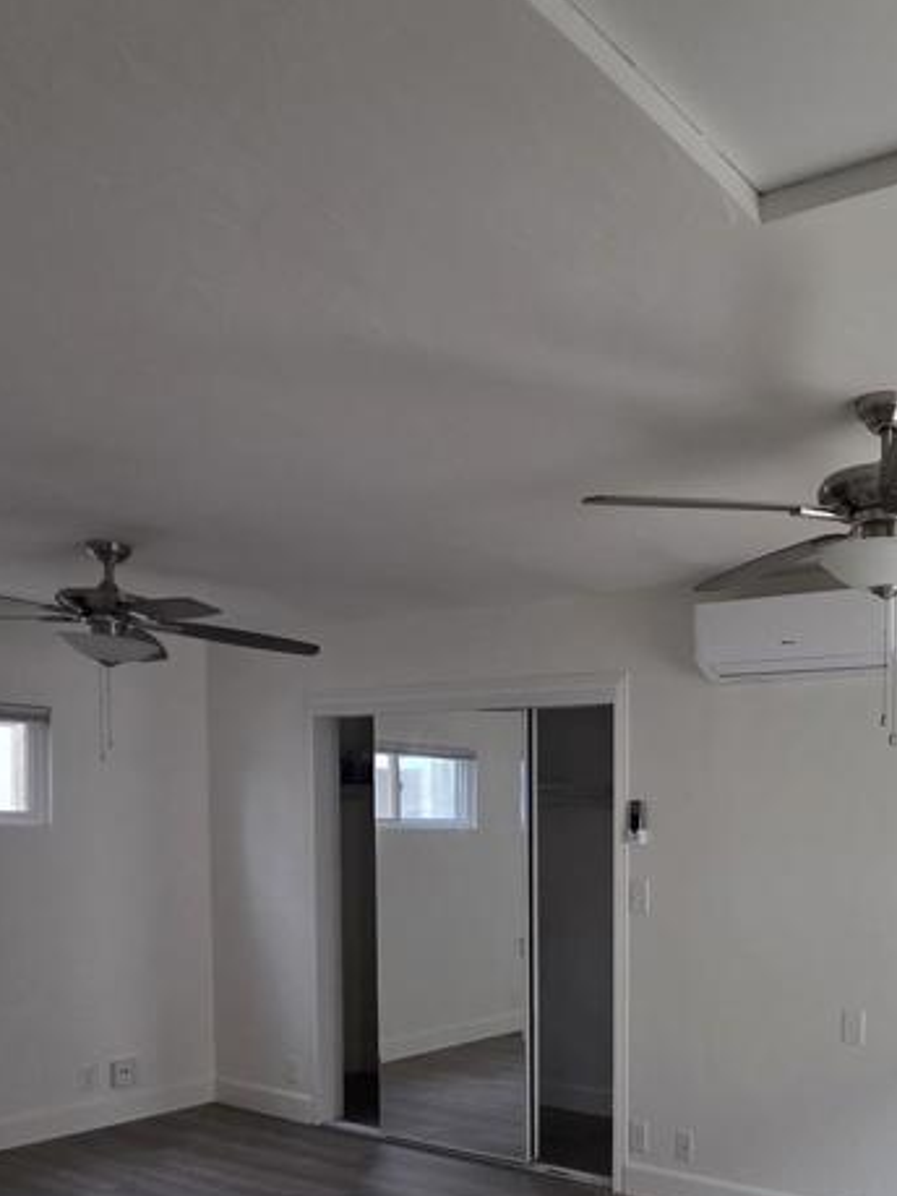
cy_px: 896
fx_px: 1002
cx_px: 824
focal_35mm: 29
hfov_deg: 43.6
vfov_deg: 58.5
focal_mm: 2.2
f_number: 1.9
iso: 125
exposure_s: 1/120
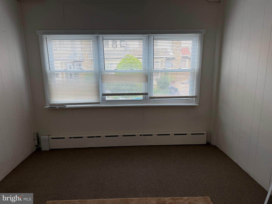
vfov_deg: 56.8
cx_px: 136
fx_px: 189
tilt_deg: -11.6
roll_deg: +0.2
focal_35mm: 24
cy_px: 102
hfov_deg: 71.6
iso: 100
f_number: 1.78
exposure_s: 1/222
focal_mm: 6.76
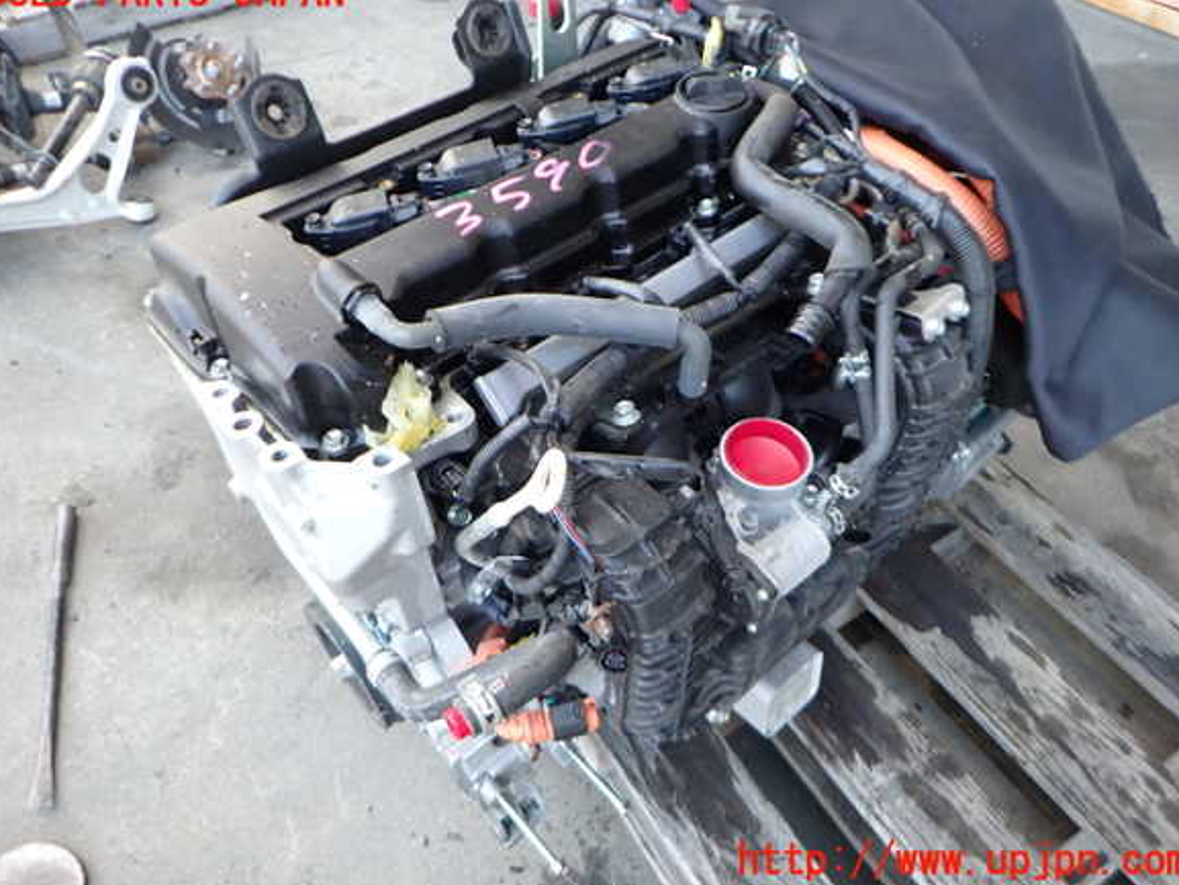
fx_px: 886
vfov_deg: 53.1
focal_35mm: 26
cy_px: 427
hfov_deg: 67.3
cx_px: 586
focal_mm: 4.5
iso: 200
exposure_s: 1/60
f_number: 2
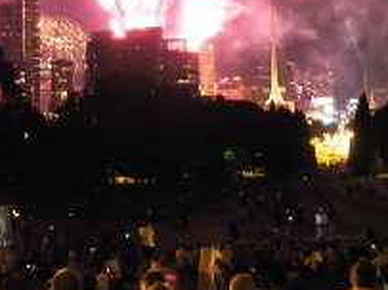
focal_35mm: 90
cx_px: 237
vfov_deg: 16.0
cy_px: -17
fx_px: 1008
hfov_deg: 21.7
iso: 366
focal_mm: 6.3
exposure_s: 1/1.4
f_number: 2.9
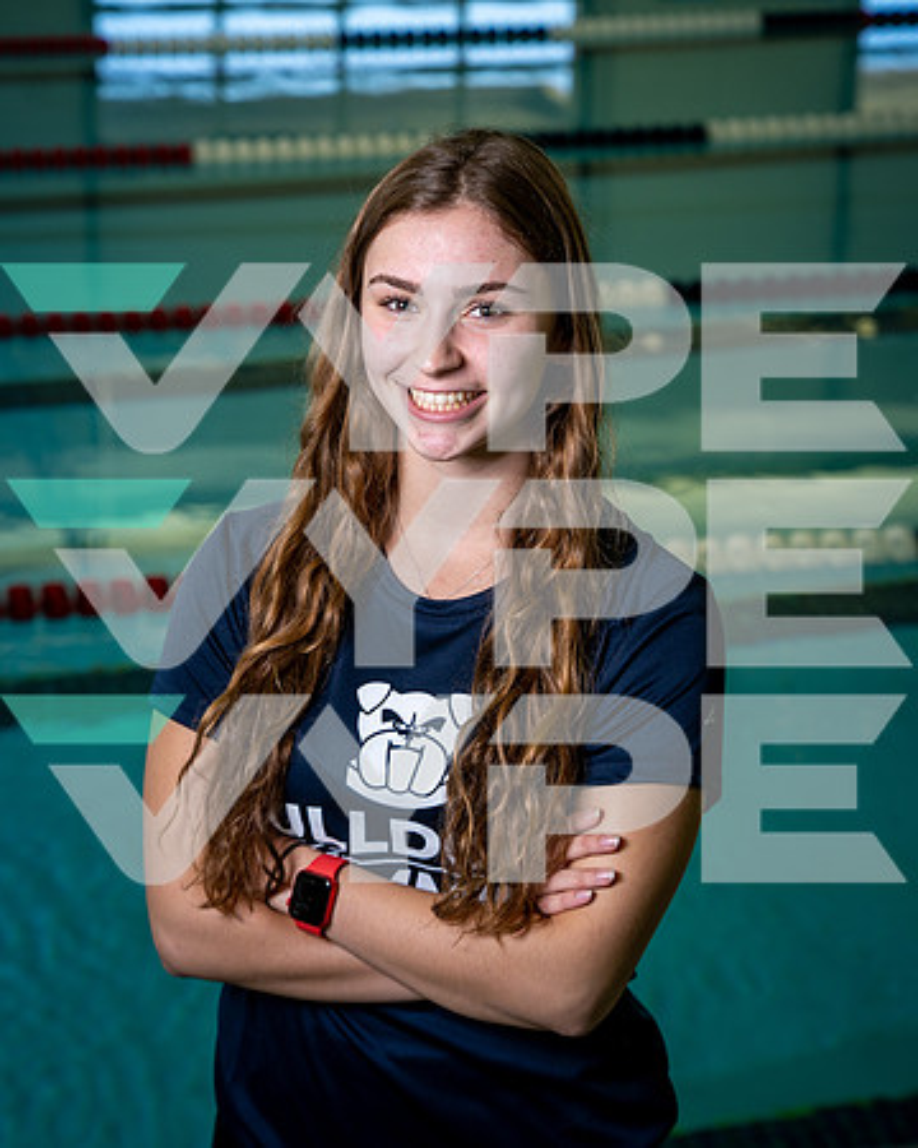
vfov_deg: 20.6
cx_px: 400
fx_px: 3155
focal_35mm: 93
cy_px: 574
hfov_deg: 16.5
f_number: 4.5
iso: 200
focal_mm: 66
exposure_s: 1/250
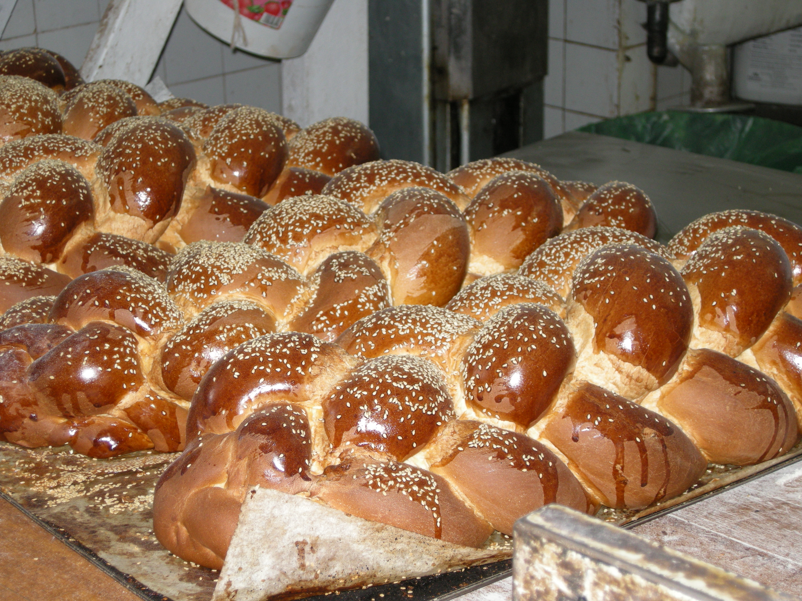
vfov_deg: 16.6
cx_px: 401
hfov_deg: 22.0
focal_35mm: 89
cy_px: 300
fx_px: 2062
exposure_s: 1/60
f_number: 4.3
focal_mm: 18.6
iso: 122
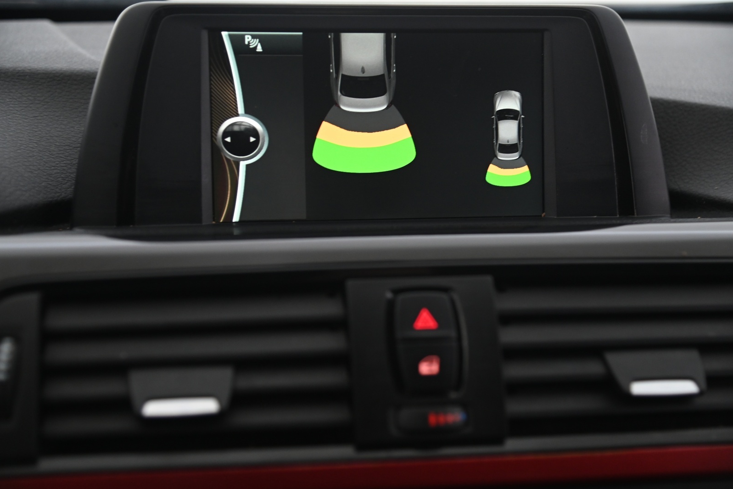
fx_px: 1283
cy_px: 246
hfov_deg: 31.9
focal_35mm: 63
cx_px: 363
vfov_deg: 21.6
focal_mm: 62
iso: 2000
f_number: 4
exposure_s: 1/25
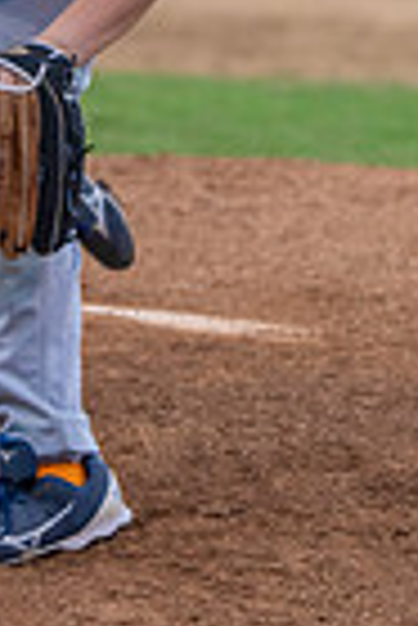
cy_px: -360
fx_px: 4708
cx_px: 58
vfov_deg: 7.4
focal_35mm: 271
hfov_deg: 5.1
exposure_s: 1/1000
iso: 1250
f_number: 2.8
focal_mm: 84
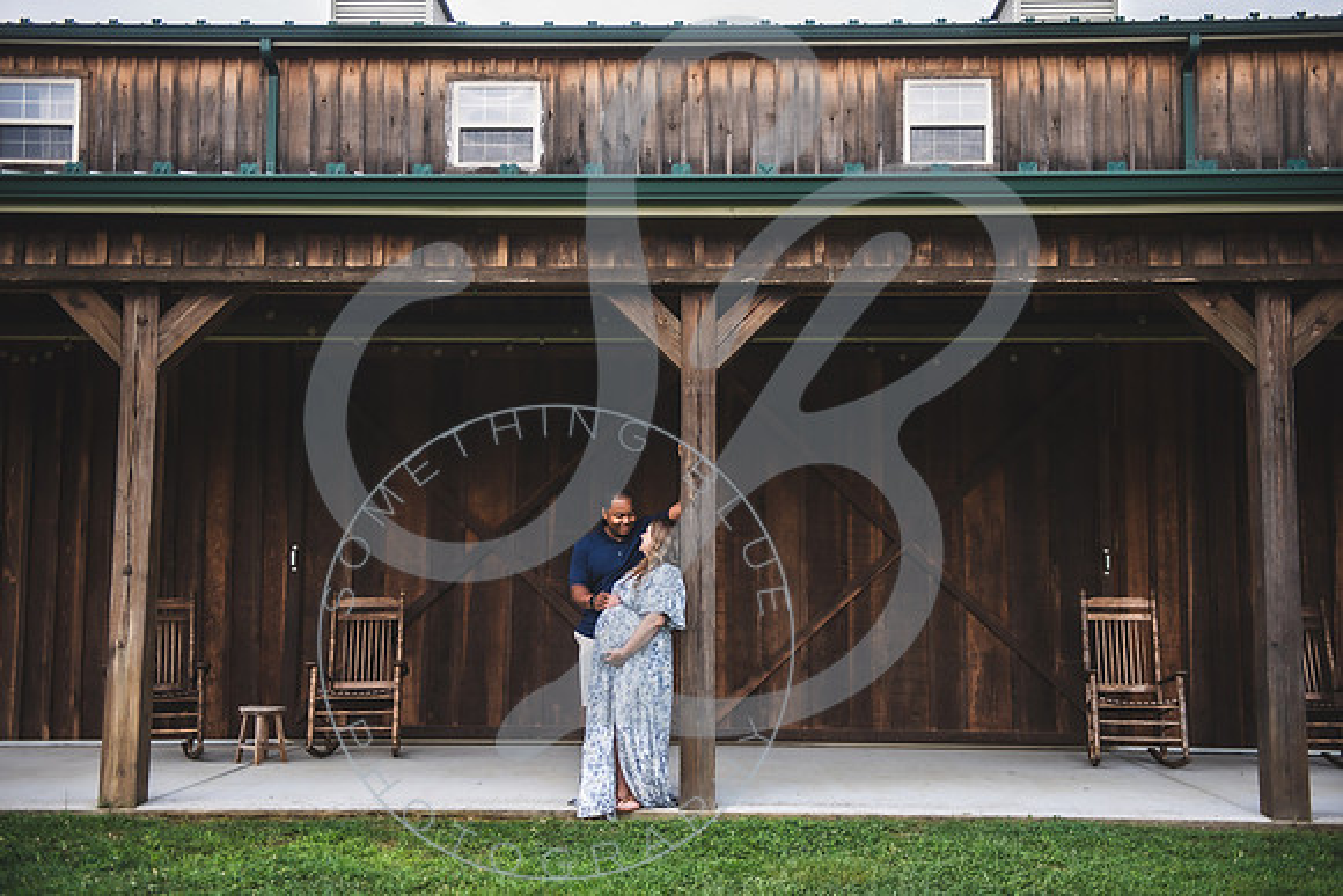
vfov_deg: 30.5
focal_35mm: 44
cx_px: 672
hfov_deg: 44.5
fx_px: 1642
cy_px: 448
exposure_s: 1/125
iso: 100
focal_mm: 44
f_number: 2.8
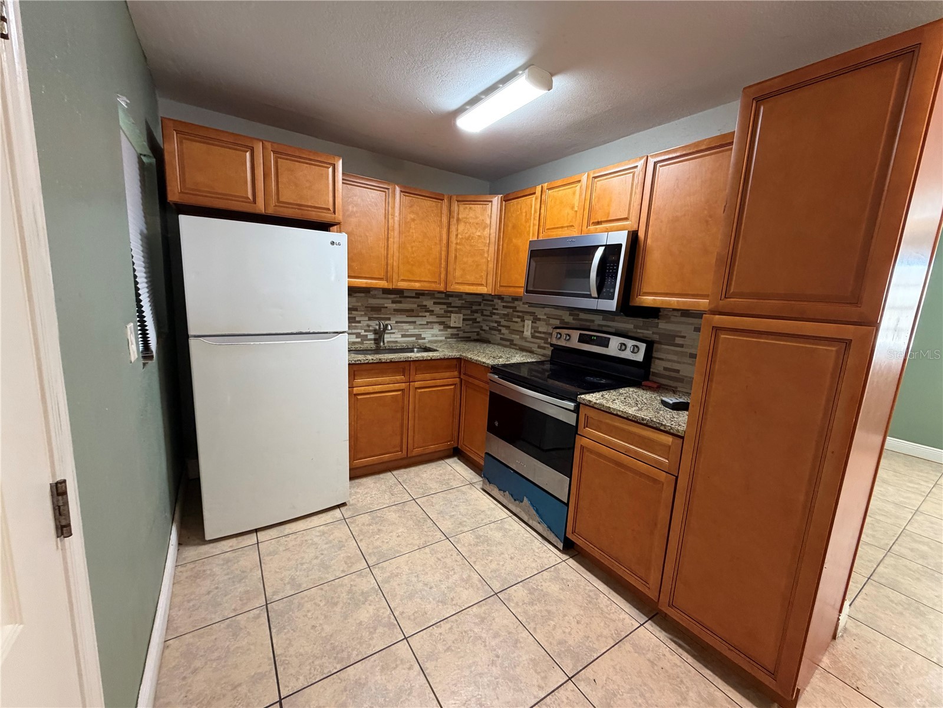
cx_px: 472
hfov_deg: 102.1
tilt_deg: -10.2
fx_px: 381
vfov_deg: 85.7
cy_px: 354
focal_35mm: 14
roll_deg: -3.8
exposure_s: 1/60
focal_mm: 2.22
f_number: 2.2
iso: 400
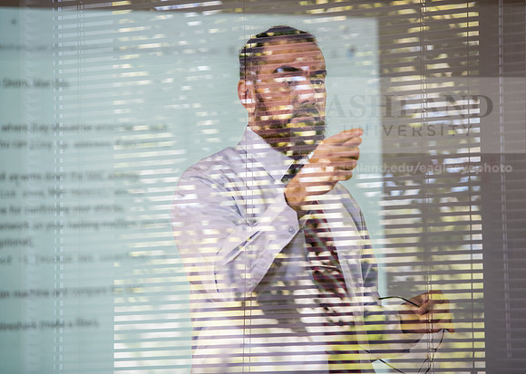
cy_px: 182
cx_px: 278
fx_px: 2726
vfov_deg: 7.9
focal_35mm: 183
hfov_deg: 11.0
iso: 1000
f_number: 4
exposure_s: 1/1000
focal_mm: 170
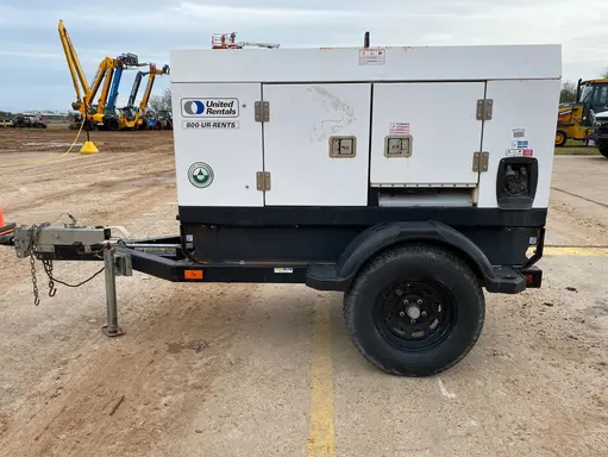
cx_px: 301
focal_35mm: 28
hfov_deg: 63.4
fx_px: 492
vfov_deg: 49.8
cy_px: 240
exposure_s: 1/1779
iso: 32
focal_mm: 4.25
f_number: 1.8
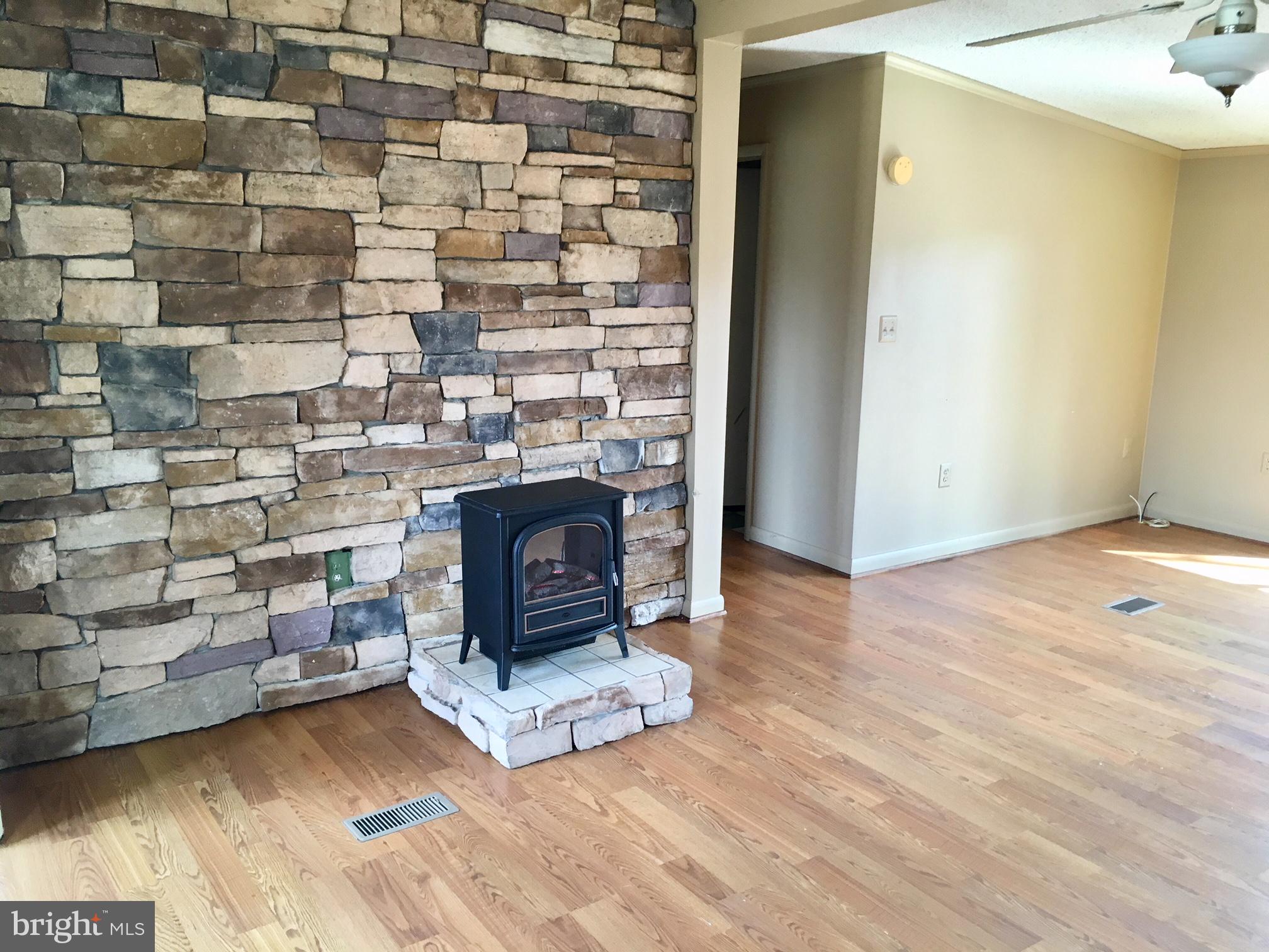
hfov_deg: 61.7
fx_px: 1063
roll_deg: -1.6
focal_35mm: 29
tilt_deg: -12.0
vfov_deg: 48.2
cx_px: 634
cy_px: 476
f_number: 2.2
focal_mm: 4.15
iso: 64
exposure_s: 1/30
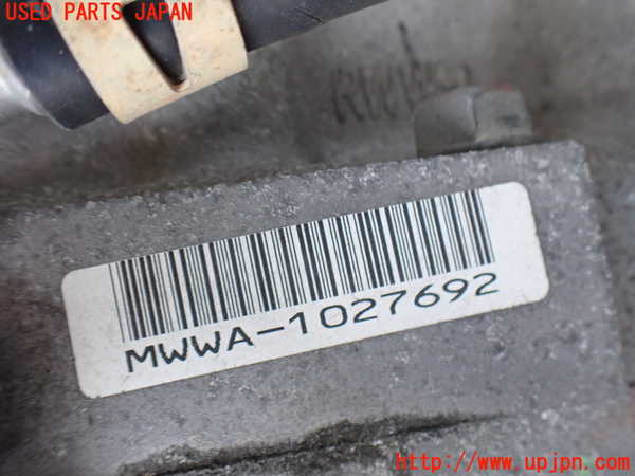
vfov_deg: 46.8
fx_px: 550
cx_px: 318
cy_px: 238
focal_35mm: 30
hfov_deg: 60.0
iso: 400
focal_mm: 5.4
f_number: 2.3
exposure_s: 1/125
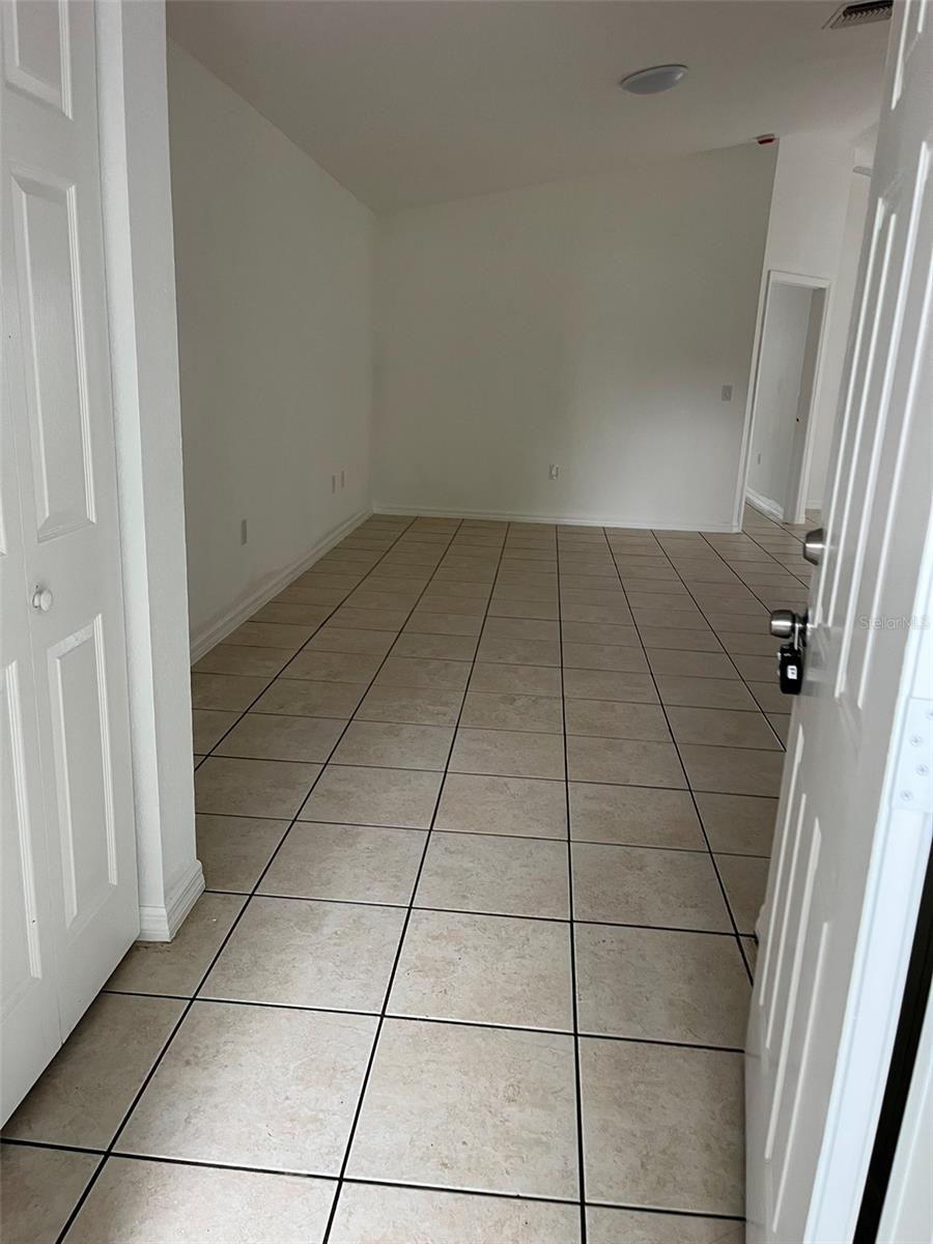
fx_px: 934
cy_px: 622
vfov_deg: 67.3
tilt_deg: -14.6
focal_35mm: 26
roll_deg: -1.3
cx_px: 466
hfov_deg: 53.1
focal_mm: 5.1
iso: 125
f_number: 1.6
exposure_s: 1/99
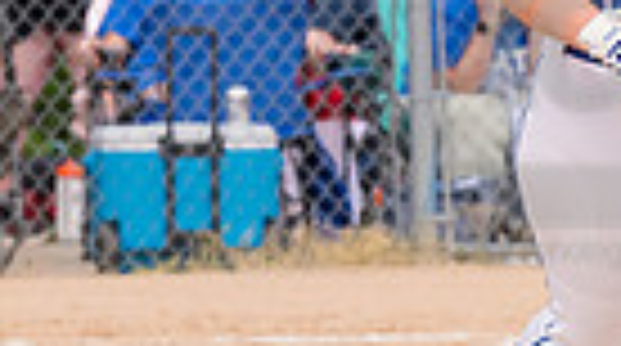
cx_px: 621
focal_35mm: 1155
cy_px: 108
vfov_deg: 1.0
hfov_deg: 1.9
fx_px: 18982
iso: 320
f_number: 5.6
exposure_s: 1/1600
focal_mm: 175
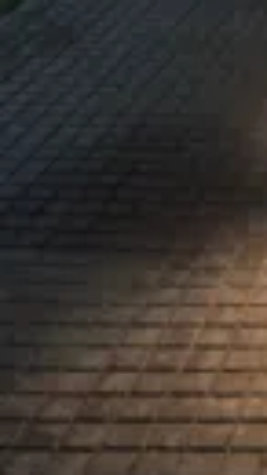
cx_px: 505
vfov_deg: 20.6
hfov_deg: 11.7
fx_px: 1185
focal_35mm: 94
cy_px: -150
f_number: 1.8
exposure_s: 1/13
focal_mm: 4
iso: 100
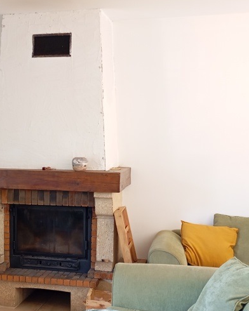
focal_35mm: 59
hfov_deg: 25.3
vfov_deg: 31.9
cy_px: 187
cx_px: 43
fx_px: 543
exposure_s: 1/20
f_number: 1.8
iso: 1087
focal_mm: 4.27
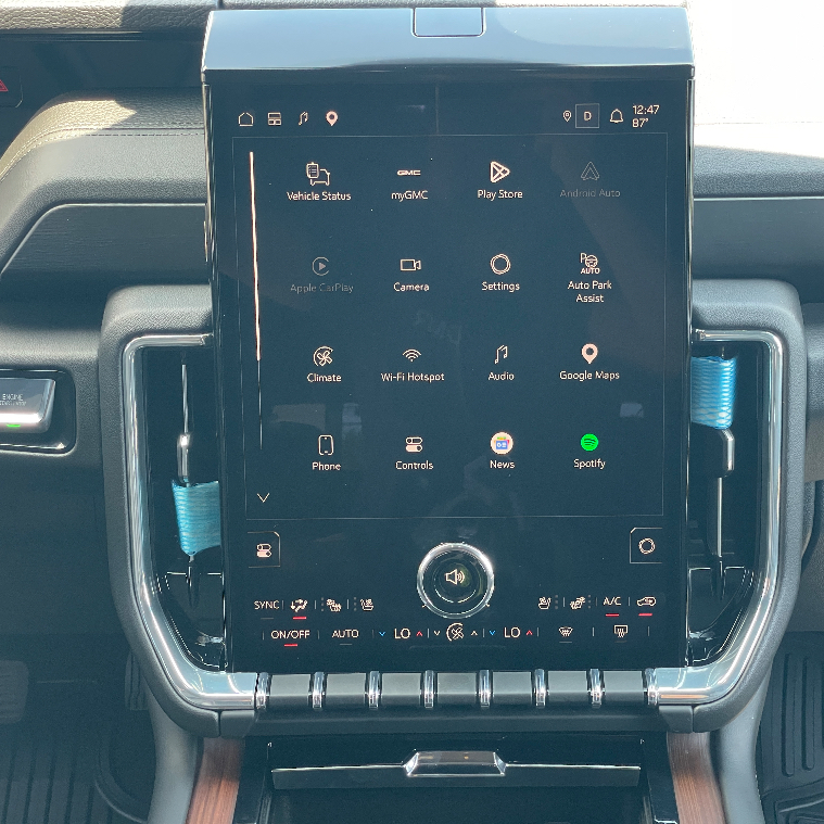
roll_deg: +0.2
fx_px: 1670
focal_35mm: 62
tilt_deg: -29.1
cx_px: 474
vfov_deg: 27.7
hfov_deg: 27.7
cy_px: 411
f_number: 2
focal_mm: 6
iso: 160
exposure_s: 1/99
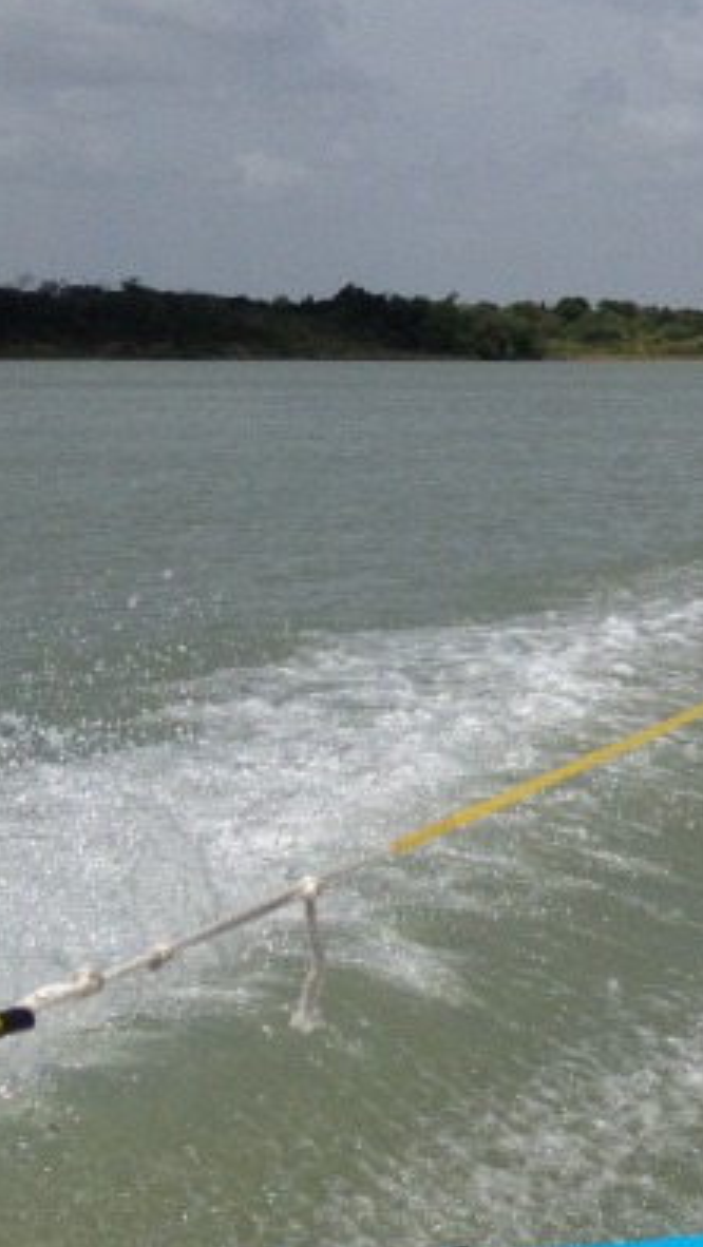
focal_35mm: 99
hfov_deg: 11.1
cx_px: 1403
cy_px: 364
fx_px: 3277
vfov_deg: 21.4
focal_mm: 4.28
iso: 50
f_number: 2.4
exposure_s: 1/4608
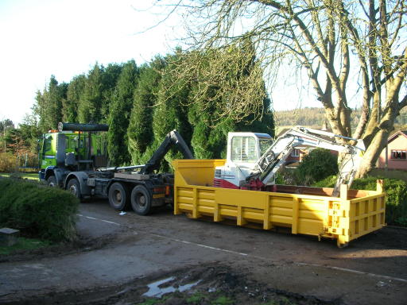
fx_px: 412
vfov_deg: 40.7
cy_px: 152
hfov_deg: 52.6
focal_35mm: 35
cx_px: 204
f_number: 3
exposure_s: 1/86.8
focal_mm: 5.8
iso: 50
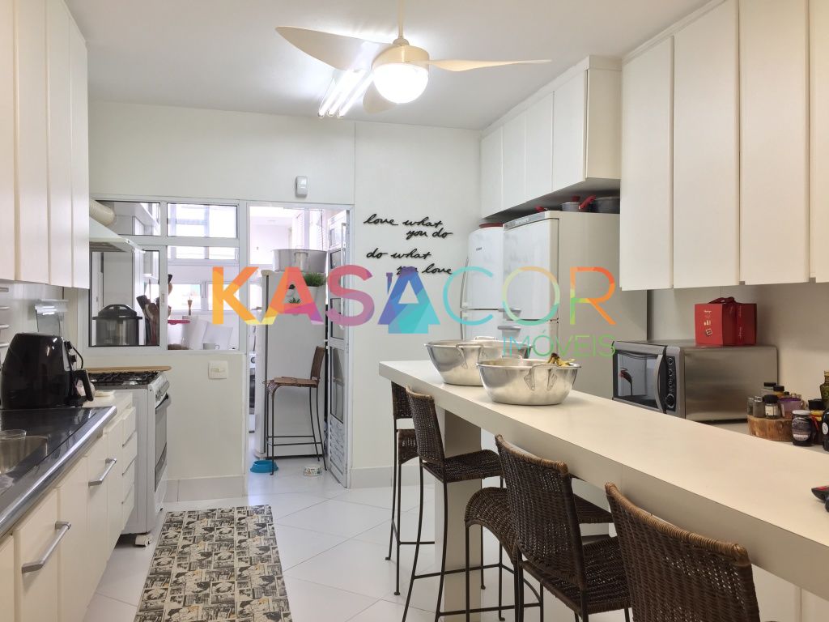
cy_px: 311
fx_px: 695
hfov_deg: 61.7
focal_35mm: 29
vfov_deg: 48.2
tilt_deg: +0.2
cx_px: 414
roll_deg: -1.6
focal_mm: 4.15
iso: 32
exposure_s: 1/30
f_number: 2.2
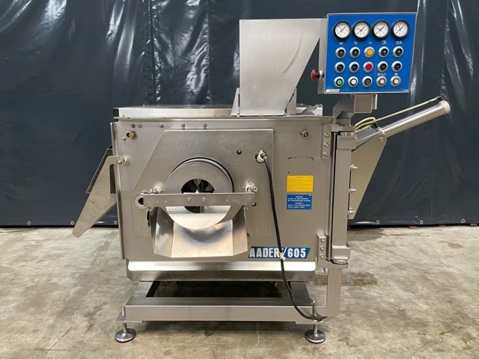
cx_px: 240
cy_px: 180
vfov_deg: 53.1
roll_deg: +0.5
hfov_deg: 67.3
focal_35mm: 26
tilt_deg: -11.1
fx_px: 360
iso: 200
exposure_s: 1/50
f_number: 1.6
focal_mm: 4.2
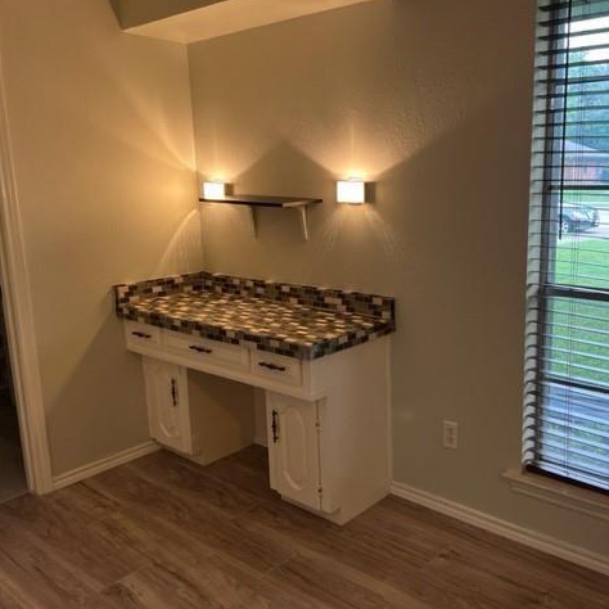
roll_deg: +1.3
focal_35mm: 31
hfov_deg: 52.1
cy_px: 303
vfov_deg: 52.5
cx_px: 374
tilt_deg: -11.2
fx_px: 617
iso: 125
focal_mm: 5.7
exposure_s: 1/120
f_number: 1.5
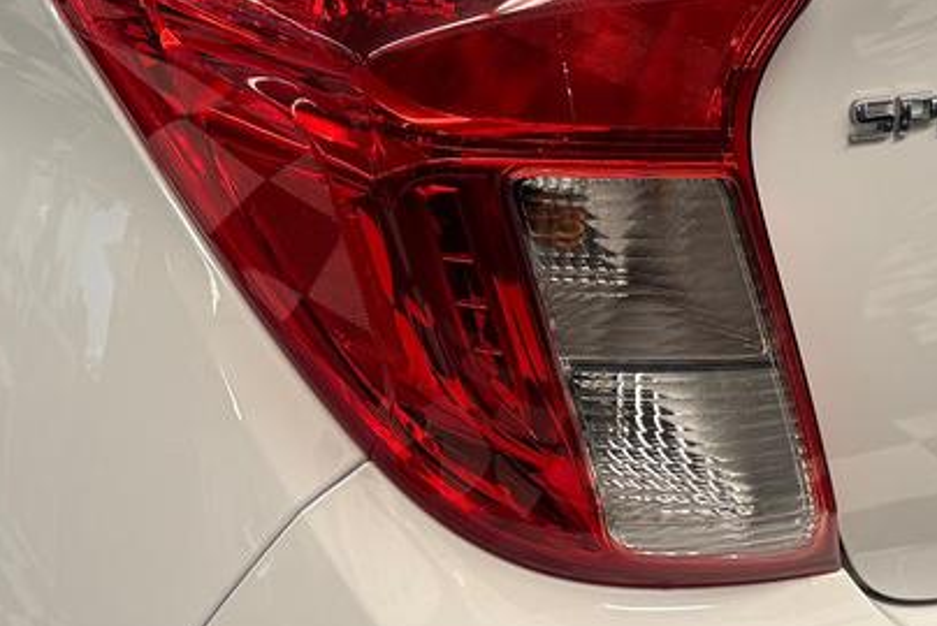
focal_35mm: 79
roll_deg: -5.0
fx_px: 2058
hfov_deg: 25.6
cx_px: 387
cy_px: 179
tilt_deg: -21.7
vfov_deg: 17.2
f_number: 1.78
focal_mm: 6.76
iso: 160
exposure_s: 1/120
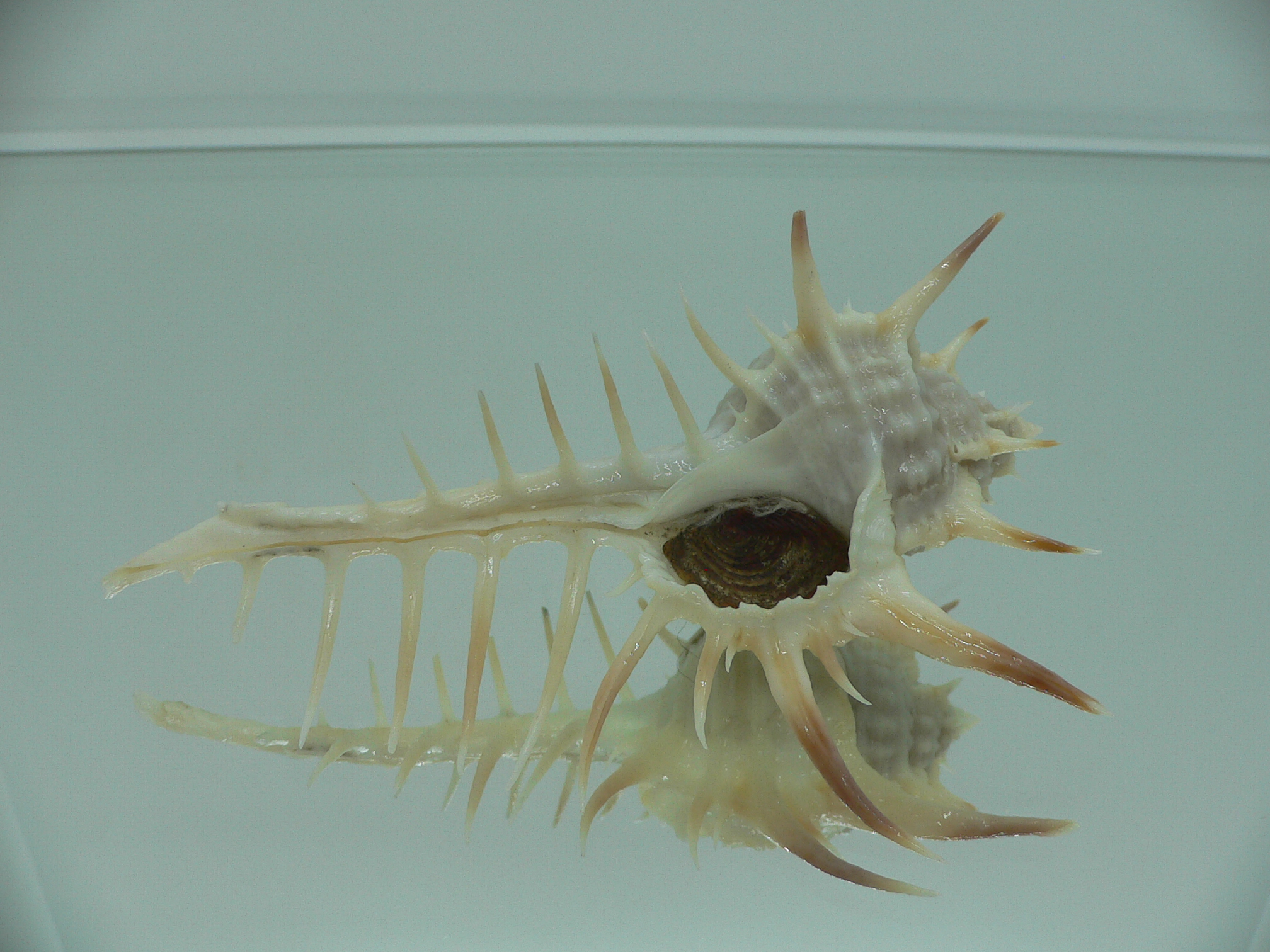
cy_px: 476
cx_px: 635
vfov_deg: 40.7
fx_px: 1284
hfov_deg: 52.6
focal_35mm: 35
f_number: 2.8
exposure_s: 1/60
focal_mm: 4.6
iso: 80
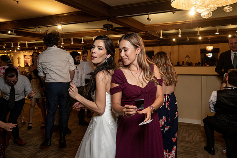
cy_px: 75
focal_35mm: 28
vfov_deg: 46.0
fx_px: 186
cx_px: 119
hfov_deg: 64.9
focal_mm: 27
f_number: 5.6
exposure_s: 1/200
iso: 2000
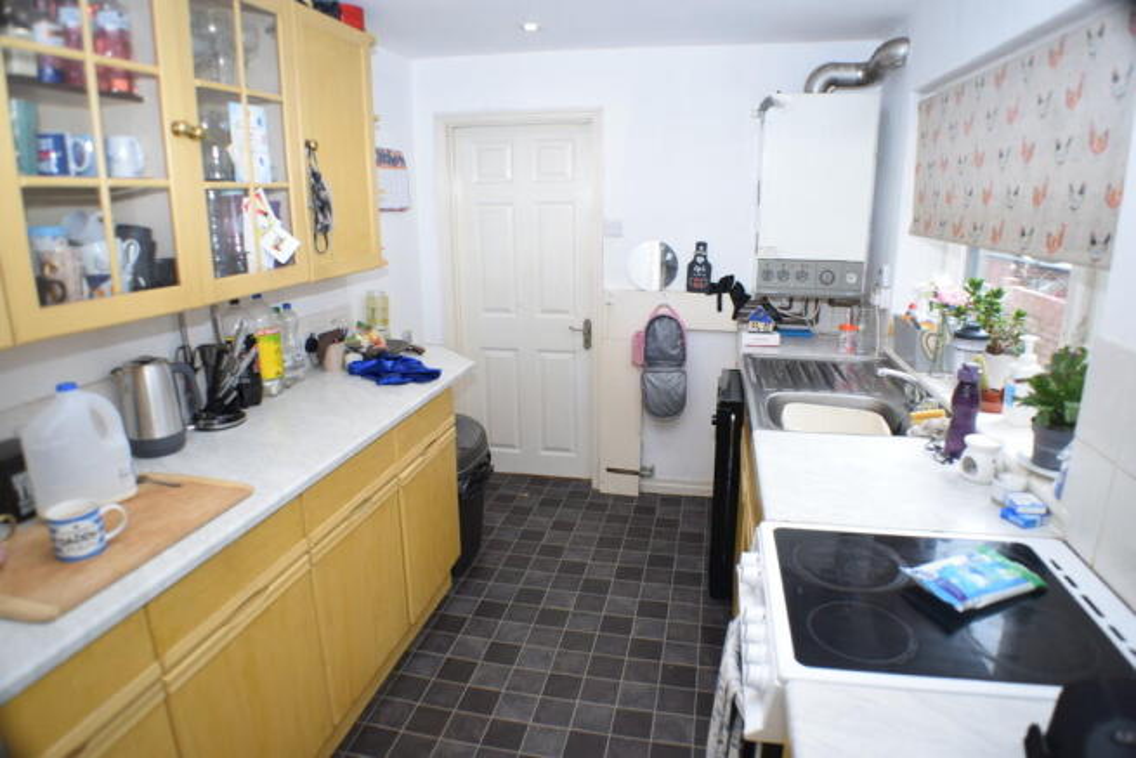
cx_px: 568
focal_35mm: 27
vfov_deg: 48.0
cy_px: 379
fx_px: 852
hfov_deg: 67.4
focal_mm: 18
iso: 400
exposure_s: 1/80
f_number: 4.5
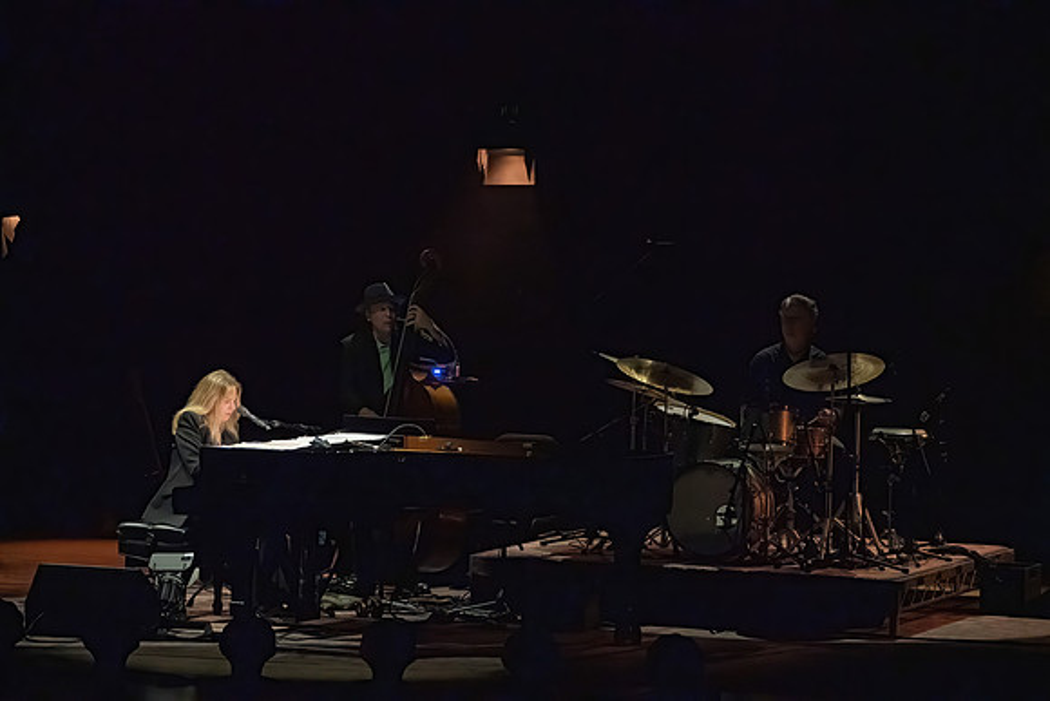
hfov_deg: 10.5
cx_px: 525
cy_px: 350
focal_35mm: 196
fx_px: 5718
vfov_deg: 7.0
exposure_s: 1/320
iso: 25600
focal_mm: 196
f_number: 5.6
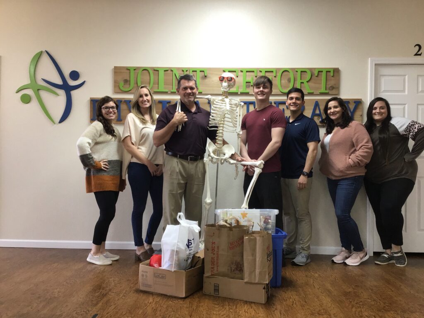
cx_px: 212
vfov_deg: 45.4
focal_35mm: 31
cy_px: 159
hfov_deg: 58.4
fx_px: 380
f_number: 2.4
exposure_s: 1/30
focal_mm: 3.3
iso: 80
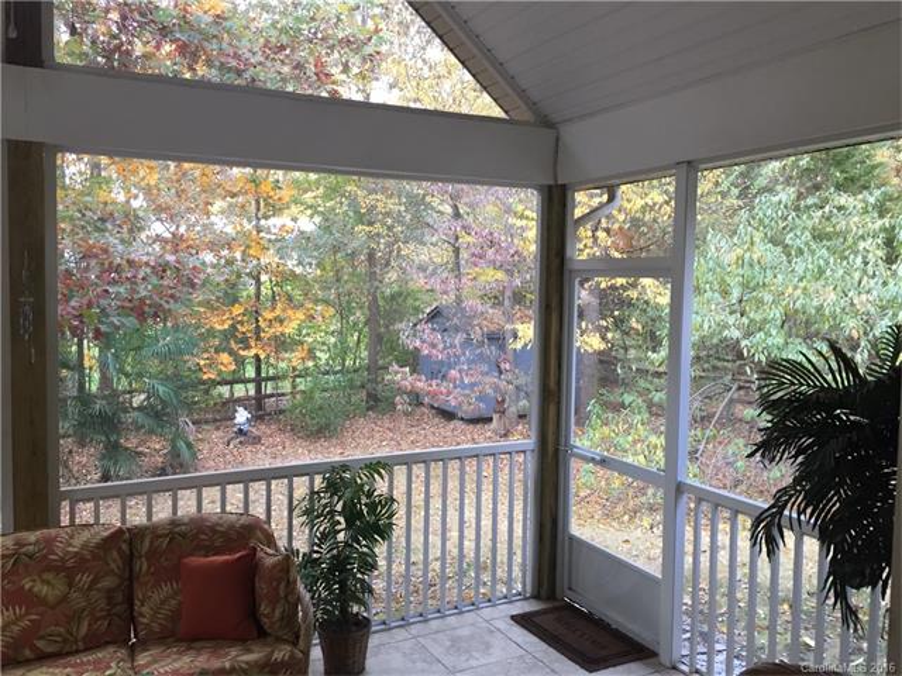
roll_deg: -1.0
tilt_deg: -4.4
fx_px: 756
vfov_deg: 48.2
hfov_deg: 61.7
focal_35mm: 29
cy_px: 338
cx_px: 451
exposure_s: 1/30
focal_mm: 4.15
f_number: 2.2
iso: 40
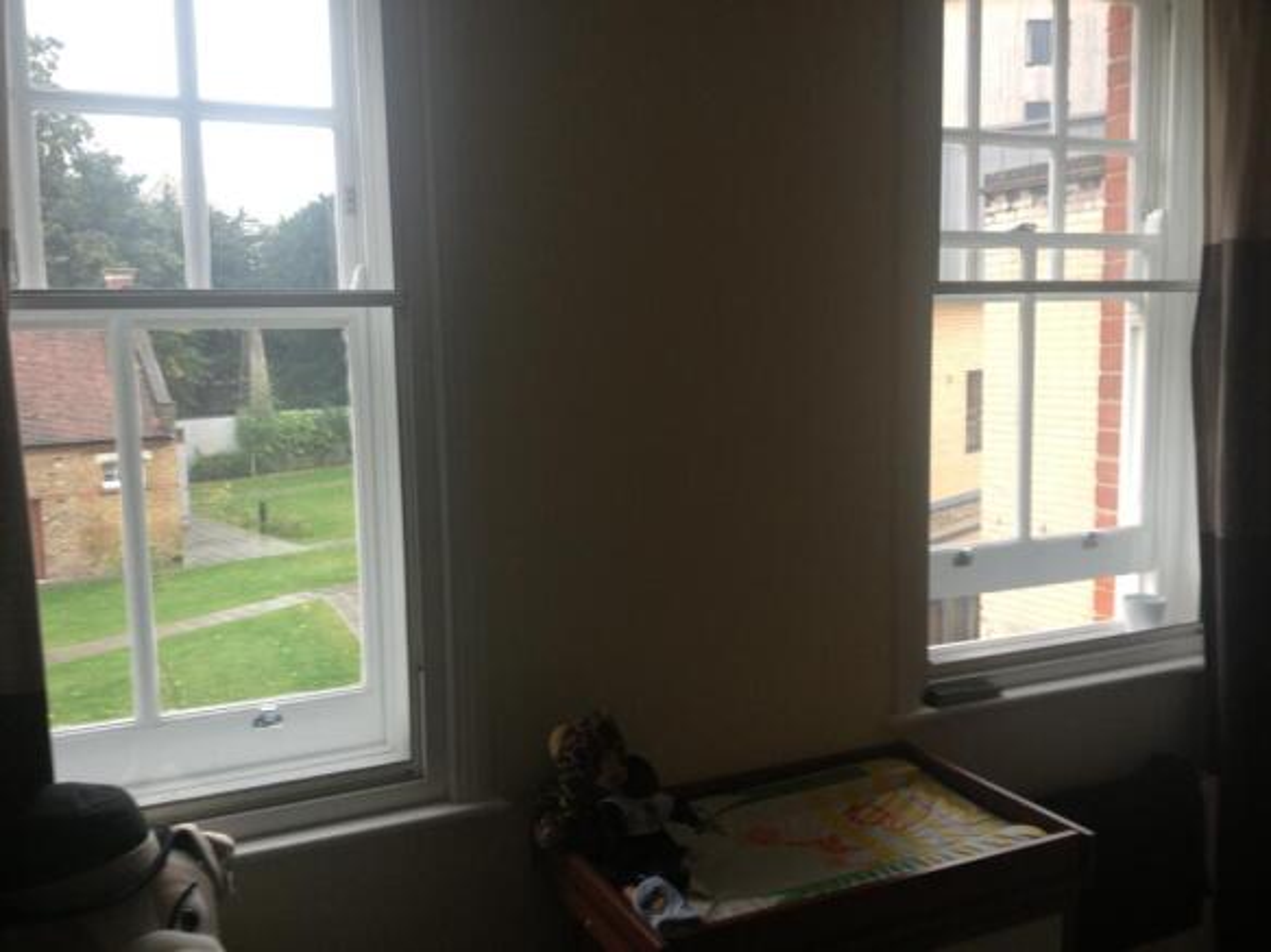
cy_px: 476
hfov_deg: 52.6
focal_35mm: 35
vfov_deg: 40.7
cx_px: 636
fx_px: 1285
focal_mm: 4.28
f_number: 2.4
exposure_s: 1/20
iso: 80
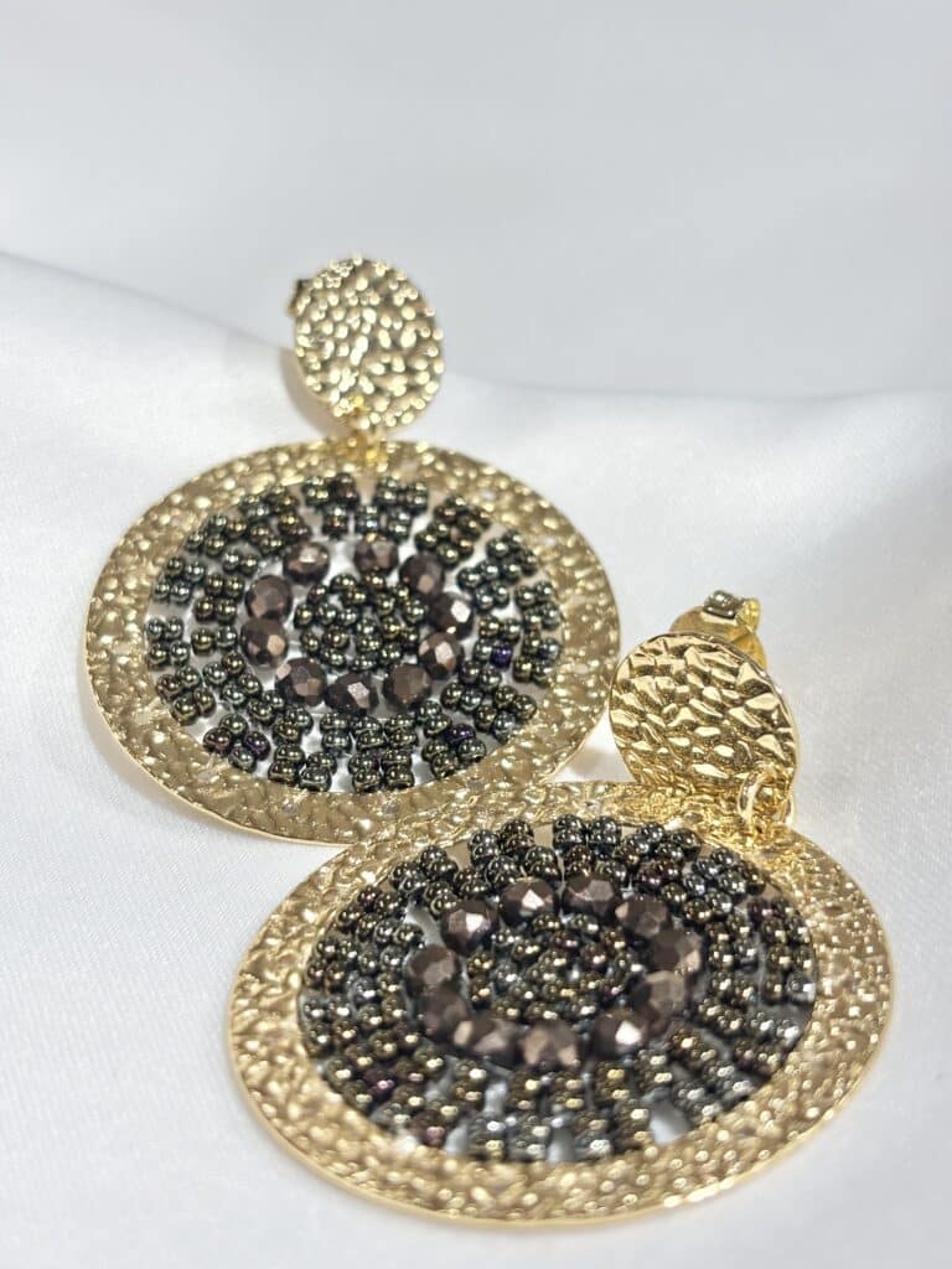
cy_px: 634
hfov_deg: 28.0
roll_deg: +4.3
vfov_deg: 36.8
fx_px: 1907
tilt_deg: -26.8
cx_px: 476
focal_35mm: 52
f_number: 1.6
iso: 25
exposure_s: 1/126
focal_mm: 5.96
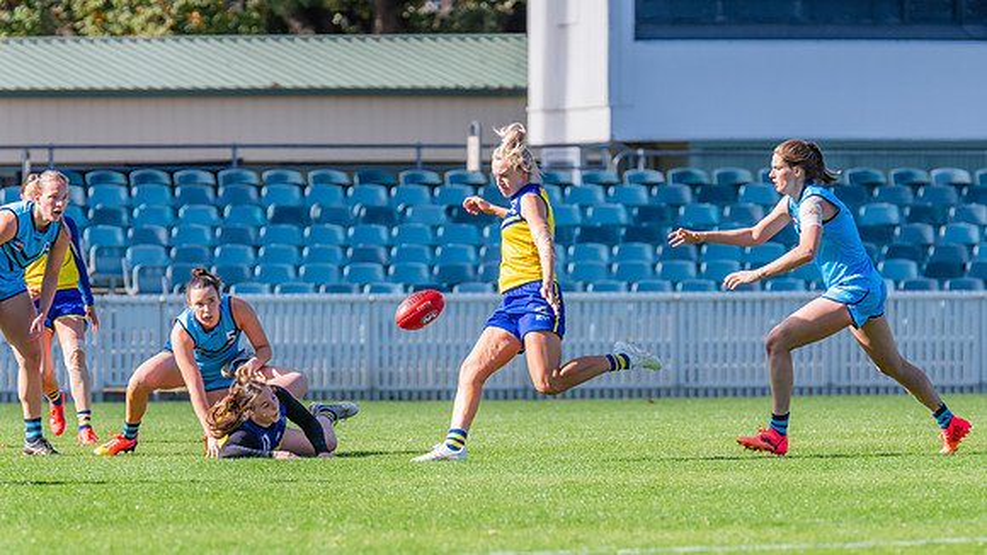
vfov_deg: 2.4
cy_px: 297
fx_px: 13127
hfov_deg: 4.3
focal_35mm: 502
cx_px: 554
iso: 800
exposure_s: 1/1250
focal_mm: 420
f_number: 9
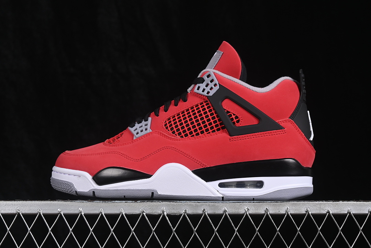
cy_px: 124
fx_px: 773
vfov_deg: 18.2
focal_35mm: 75
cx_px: 186
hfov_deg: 27.0
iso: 160
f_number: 8
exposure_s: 1/80
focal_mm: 50
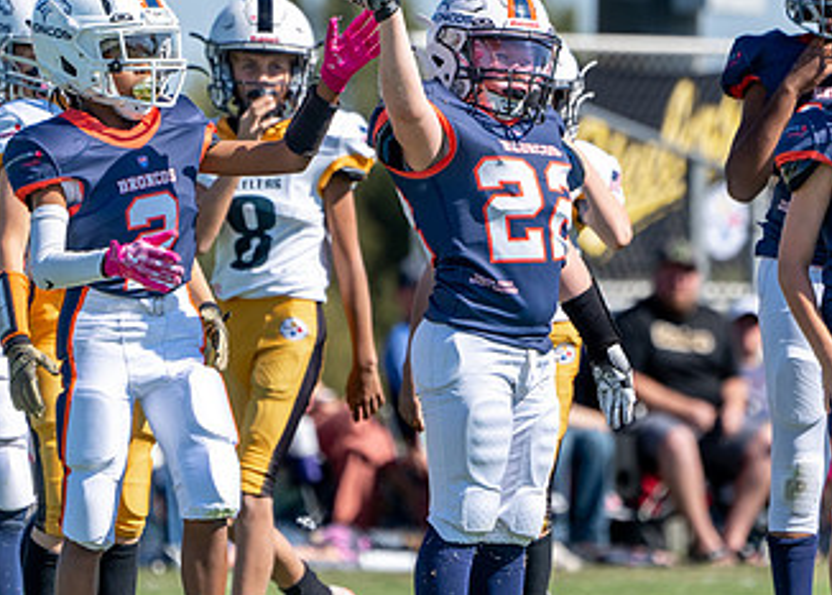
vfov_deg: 2.2
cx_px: 450
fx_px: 15646
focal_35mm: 662
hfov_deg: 3.0
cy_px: 226
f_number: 5.6
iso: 250
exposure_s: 1/1600
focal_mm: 333
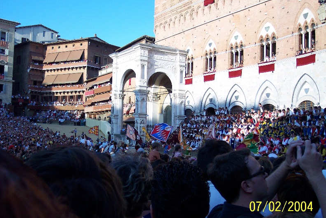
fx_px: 362
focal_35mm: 40
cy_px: 113
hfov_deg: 48.4
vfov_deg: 33.4
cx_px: 165
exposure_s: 1/700
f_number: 2.8
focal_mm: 8
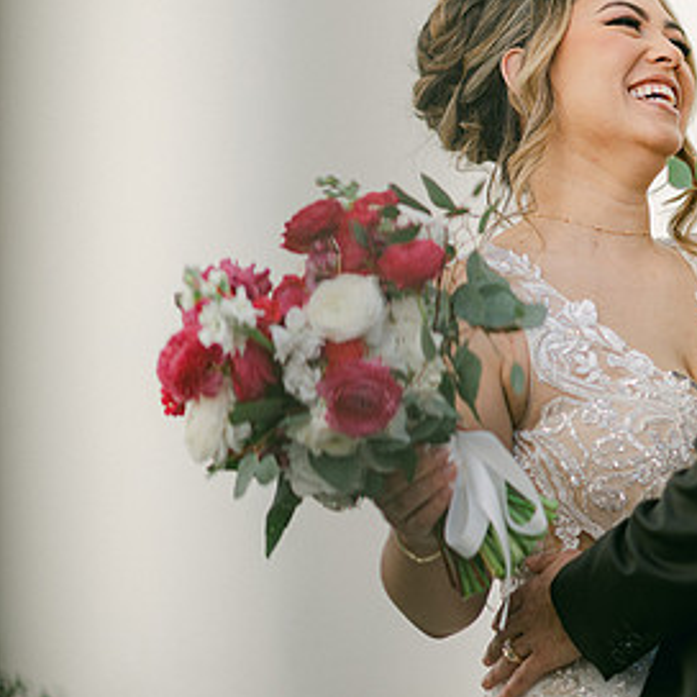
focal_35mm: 154
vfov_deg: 11.3
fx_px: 3508
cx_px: 741
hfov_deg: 11.2
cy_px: 206
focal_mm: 85
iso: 80
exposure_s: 1/2500
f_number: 1.8
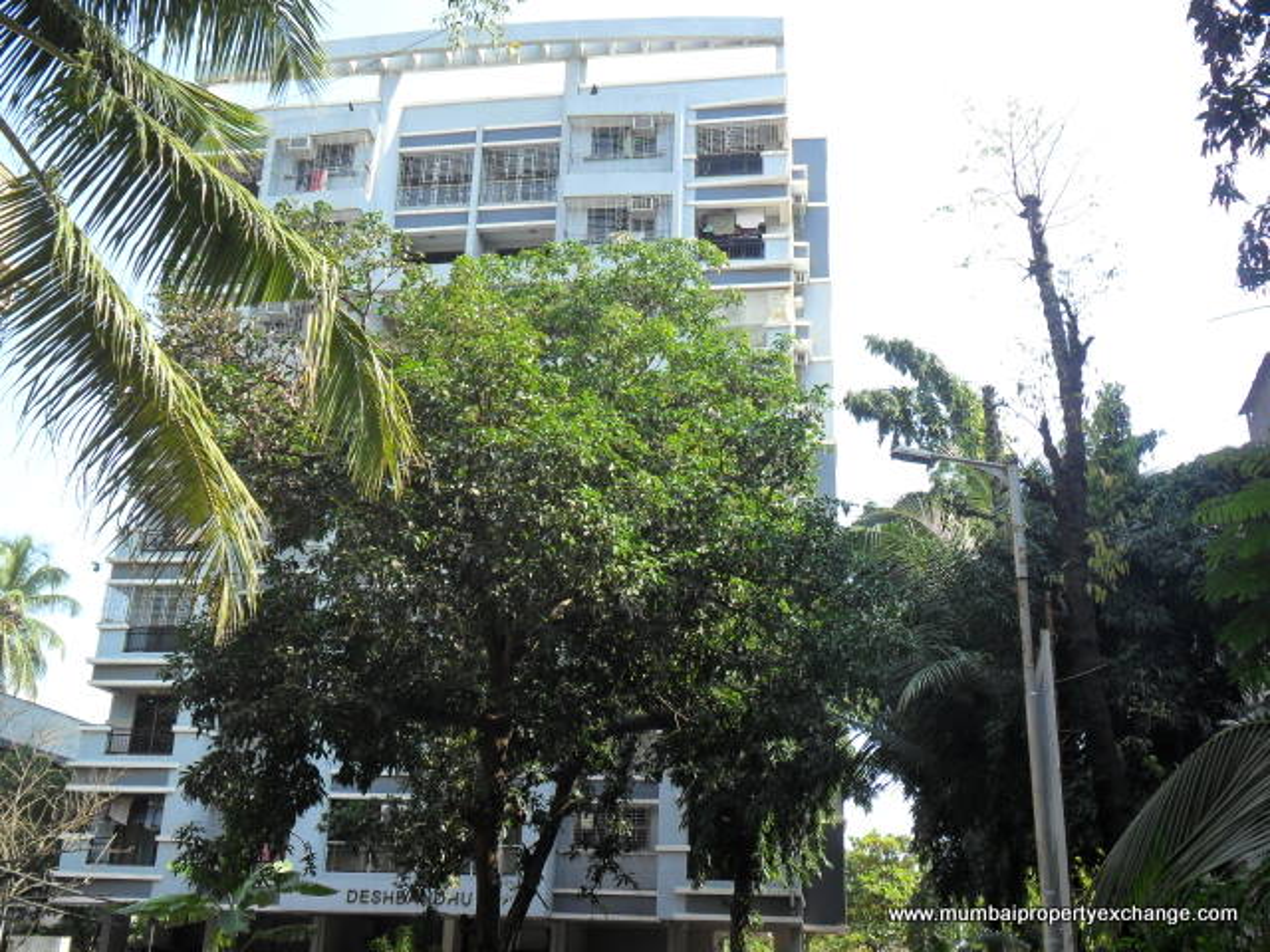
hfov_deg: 50.1
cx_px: 635
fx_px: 1357
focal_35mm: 37
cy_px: 476
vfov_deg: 38.7
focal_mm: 6.6
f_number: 4
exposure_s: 1/250
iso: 100
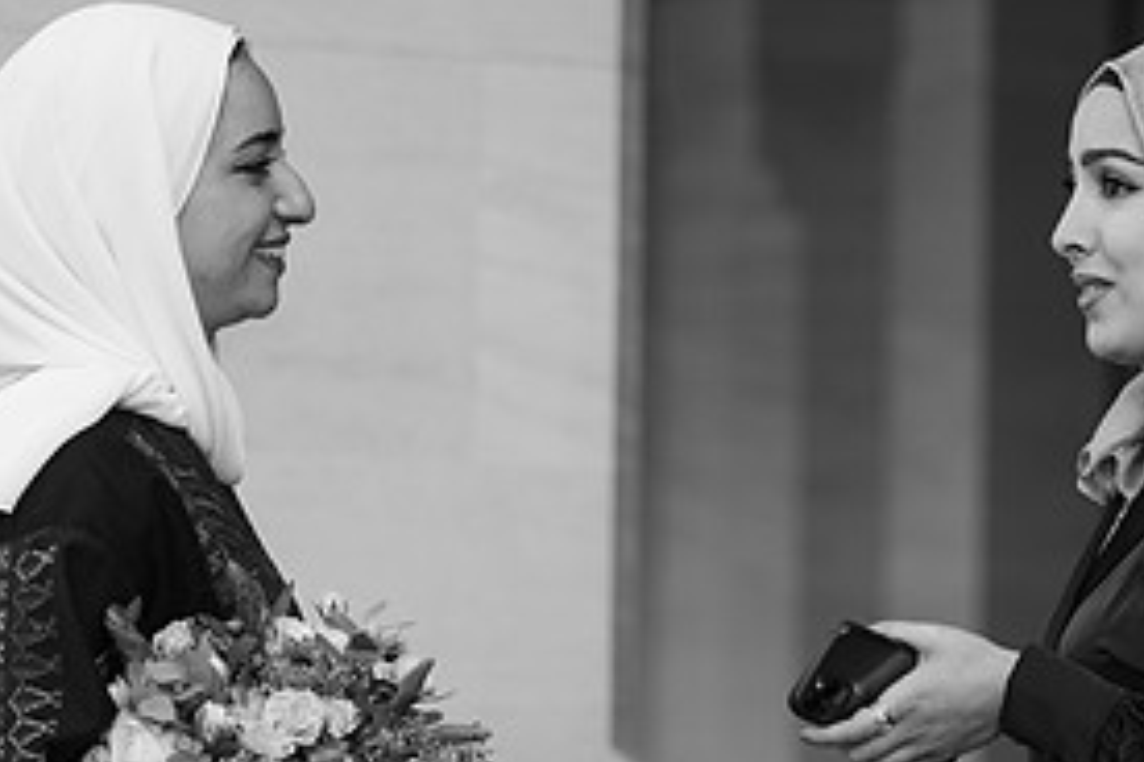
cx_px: 560
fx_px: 9342
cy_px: 391
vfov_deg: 4.7
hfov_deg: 7.0
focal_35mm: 294
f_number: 2.8
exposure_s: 1/800
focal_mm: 140
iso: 200
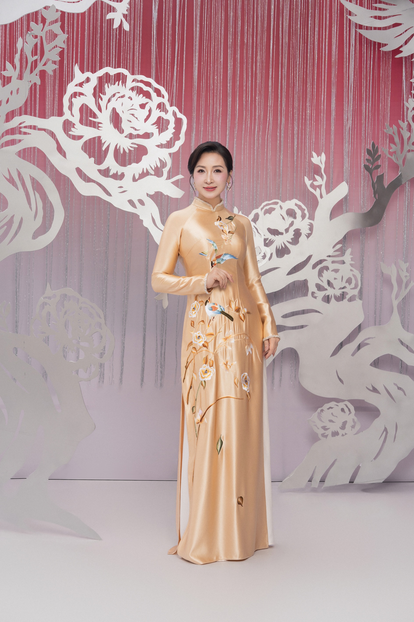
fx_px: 949
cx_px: 207
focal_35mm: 55
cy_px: 311
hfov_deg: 24.6
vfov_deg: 36.2
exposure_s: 1/160
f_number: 7.1
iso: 200
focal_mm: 55
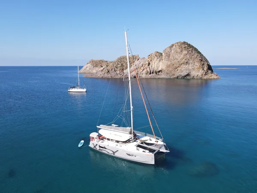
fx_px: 178
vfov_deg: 56.8
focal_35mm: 24
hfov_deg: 71.6
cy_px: 96
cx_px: 128
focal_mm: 4.5
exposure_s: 1/1000
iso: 200
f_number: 2.8
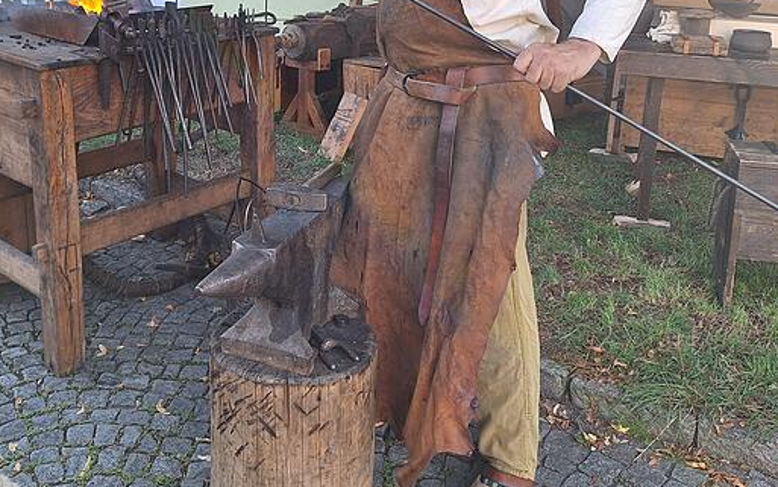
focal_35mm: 38
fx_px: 806
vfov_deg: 32.7
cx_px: 335
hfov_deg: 51.4
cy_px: 99
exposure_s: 1/167
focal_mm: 5.54
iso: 40
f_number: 1.8
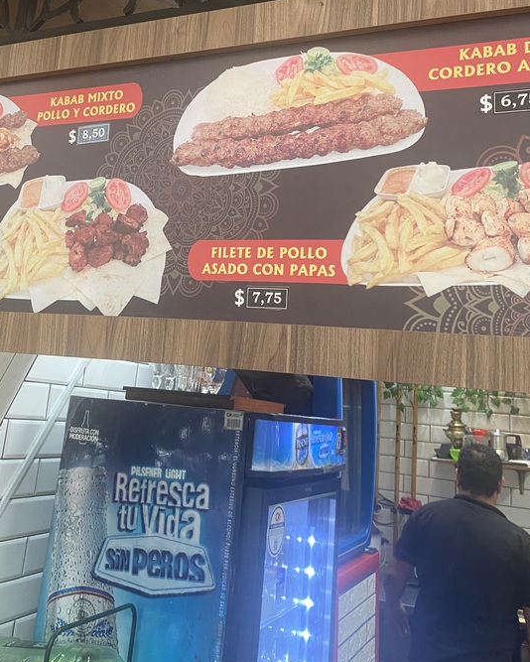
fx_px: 686
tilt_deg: +15.9
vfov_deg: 50.7
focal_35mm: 35
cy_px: 225
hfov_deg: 42.1
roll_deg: -5.4
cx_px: 228
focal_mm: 4.25
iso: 250
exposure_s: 1/60
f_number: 1.8
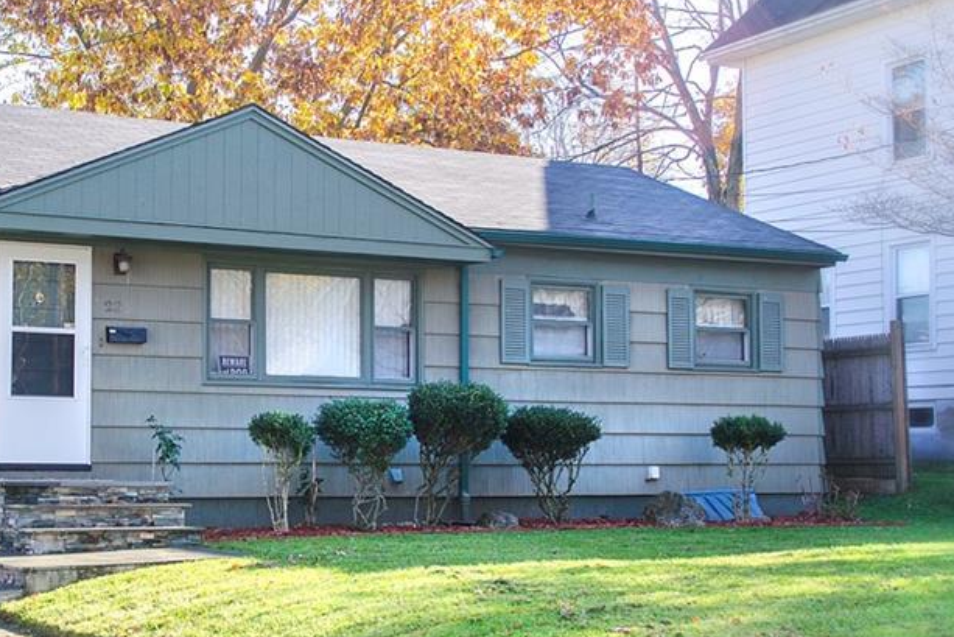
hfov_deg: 30.5
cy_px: 371
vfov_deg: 20.9
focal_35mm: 65
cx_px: 257
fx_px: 1723
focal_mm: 26
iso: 100
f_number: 4
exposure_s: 1/250
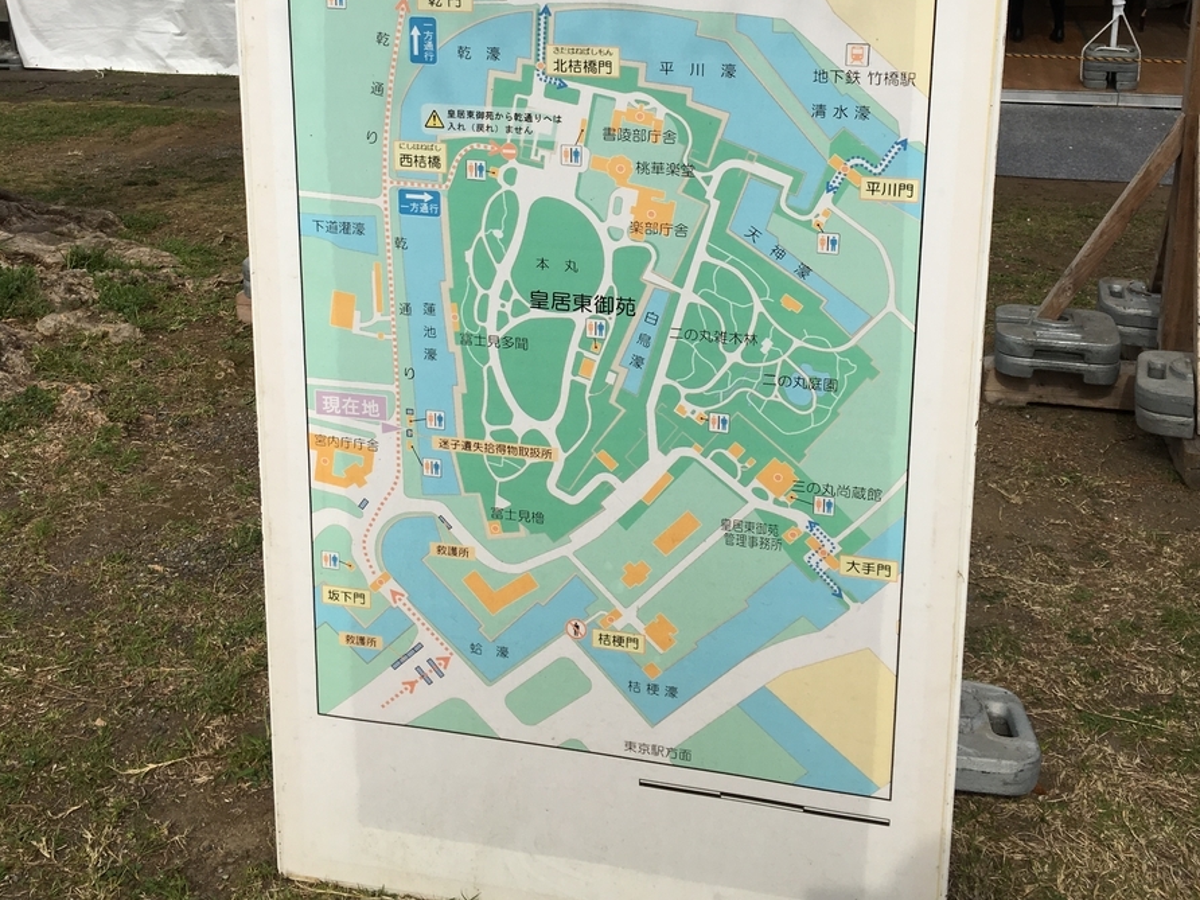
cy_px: 176
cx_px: 600
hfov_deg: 47.9
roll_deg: -0.7
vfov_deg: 35.6
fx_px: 1352
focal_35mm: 39
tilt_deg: -13.0
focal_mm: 4.15
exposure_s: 1/1789
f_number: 2.2
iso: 25
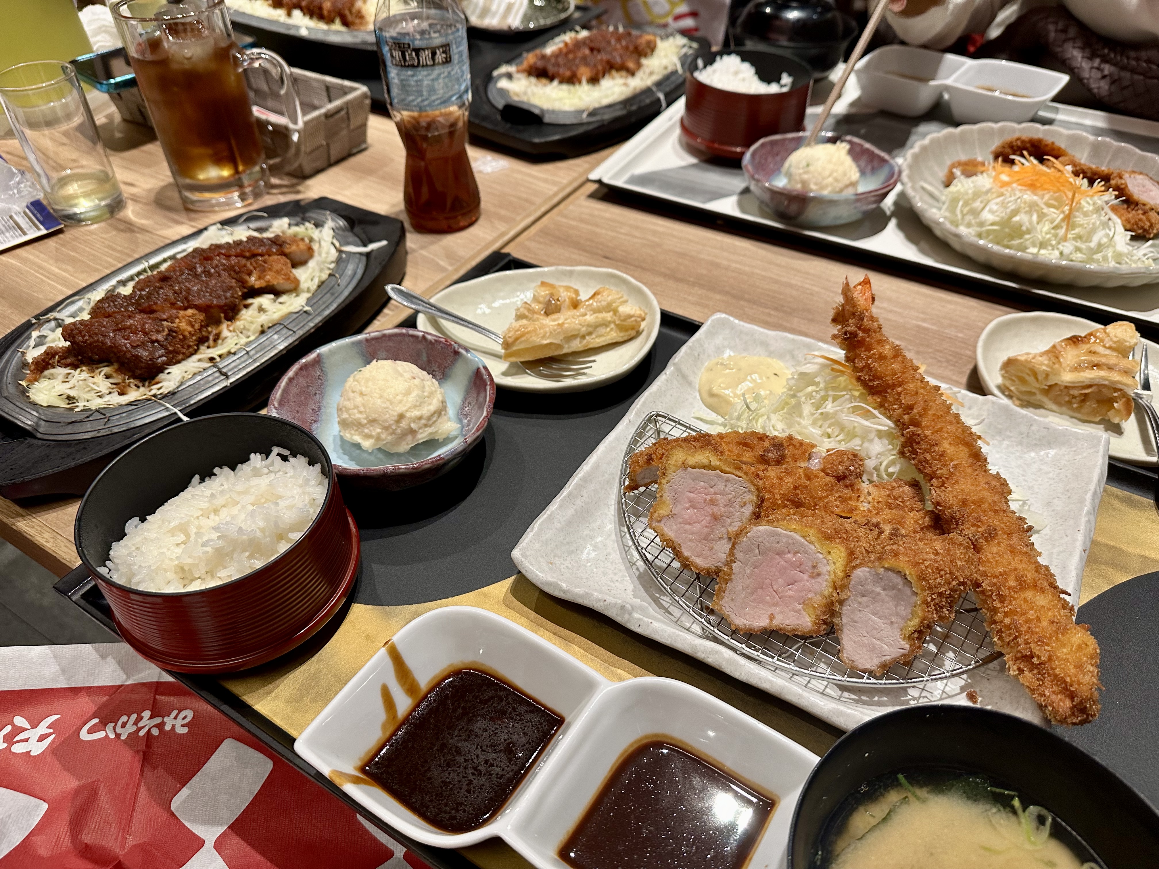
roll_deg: +1.0
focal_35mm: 24
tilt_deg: -44.2
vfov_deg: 56.8
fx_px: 804
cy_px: 434
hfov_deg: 71.6
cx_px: 580
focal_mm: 6.86
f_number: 1.78
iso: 160
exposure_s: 1/121
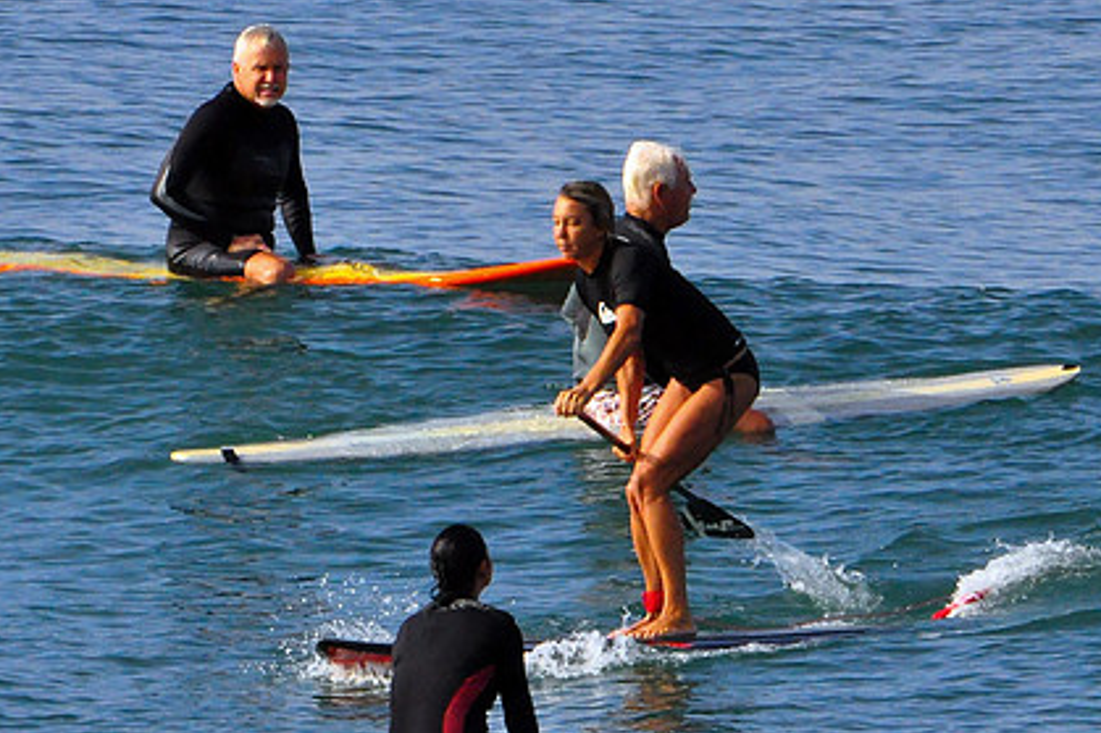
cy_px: 468
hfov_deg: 1.8
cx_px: 465
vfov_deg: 1.2
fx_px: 34911
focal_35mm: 1142
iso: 1250
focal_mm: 550
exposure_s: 1/500
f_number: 20
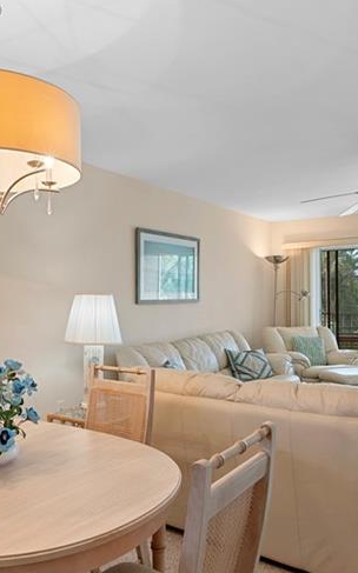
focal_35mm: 30
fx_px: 469
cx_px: 159
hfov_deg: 41.7
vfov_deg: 62.9
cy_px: 296
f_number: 8
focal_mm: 14
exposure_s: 1/10
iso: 1000
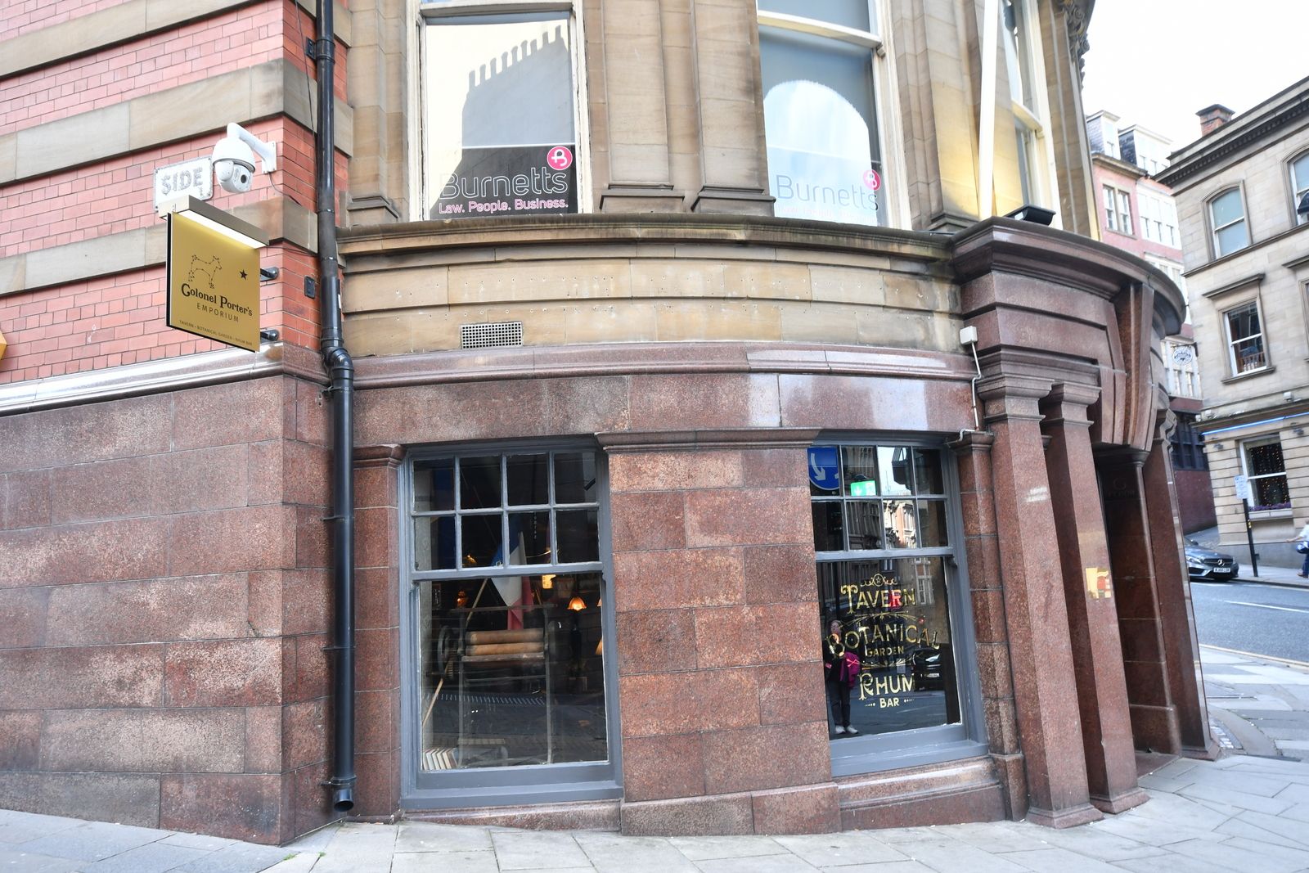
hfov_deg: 73.7
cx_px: 654
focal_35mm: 24
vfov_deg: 53.1
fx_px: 873
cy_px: 436
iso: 400
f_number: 9
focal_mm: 16
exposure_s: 1/15
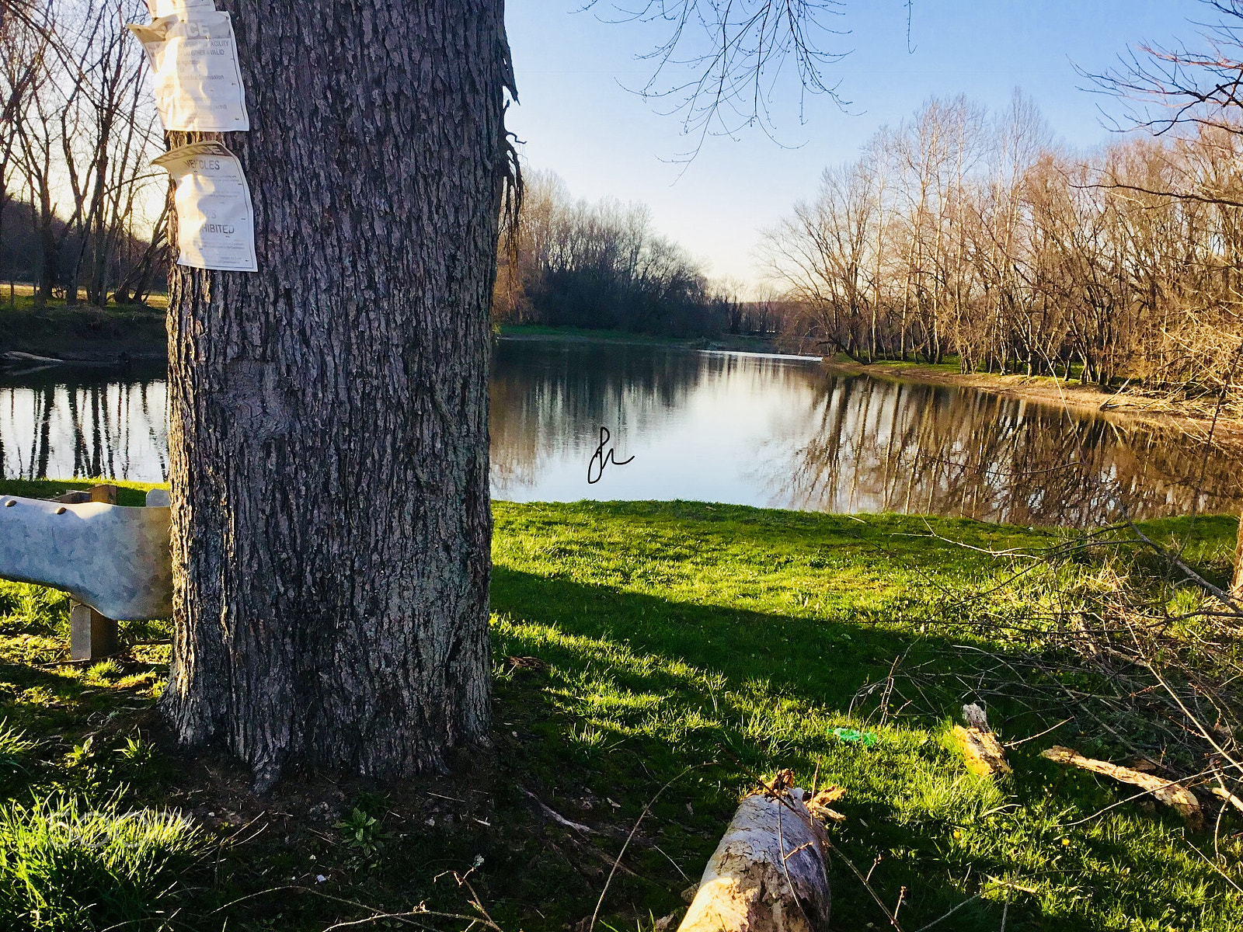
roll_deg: -2.2
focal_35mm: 31
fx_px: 1113
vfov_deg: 45.4
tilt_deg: -9.6
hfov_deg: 58.4
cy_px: 466
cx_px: 622
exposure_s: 1/319
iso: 25
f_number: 2.4
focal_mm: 3.3
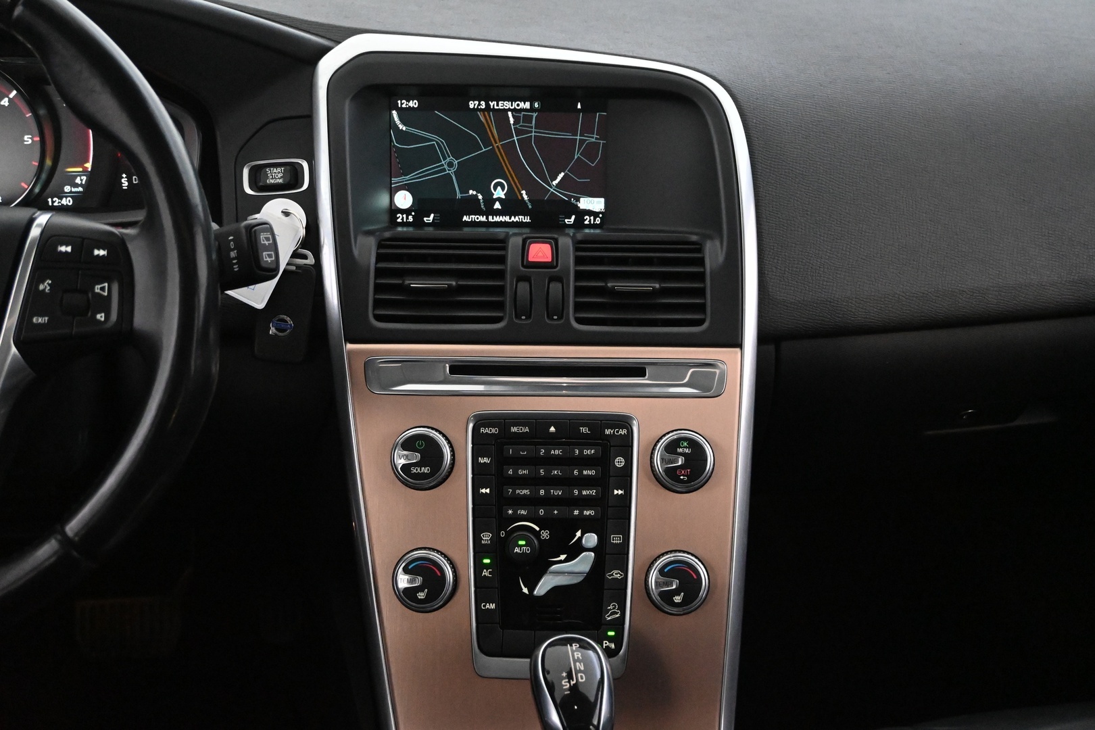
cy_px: 365
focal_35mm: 46
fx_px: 1391
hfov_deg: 43.0
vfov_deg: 29.4
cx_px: 548
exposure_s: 1/50
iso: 9000
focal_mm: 30.5
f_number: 4.8
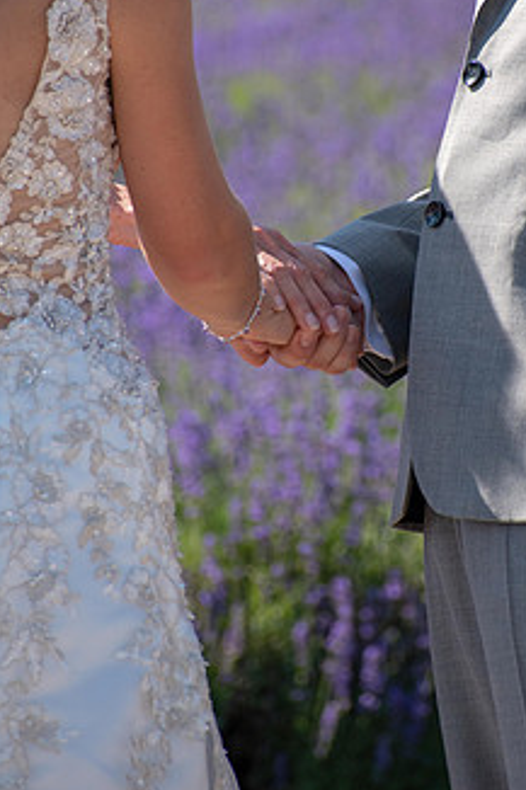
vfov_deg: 3.3
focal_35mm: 621
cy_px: 315
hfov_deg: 2.2
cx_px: 354
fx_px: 13624
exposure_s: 1/1000
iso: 400
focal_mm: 300
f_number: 6.3
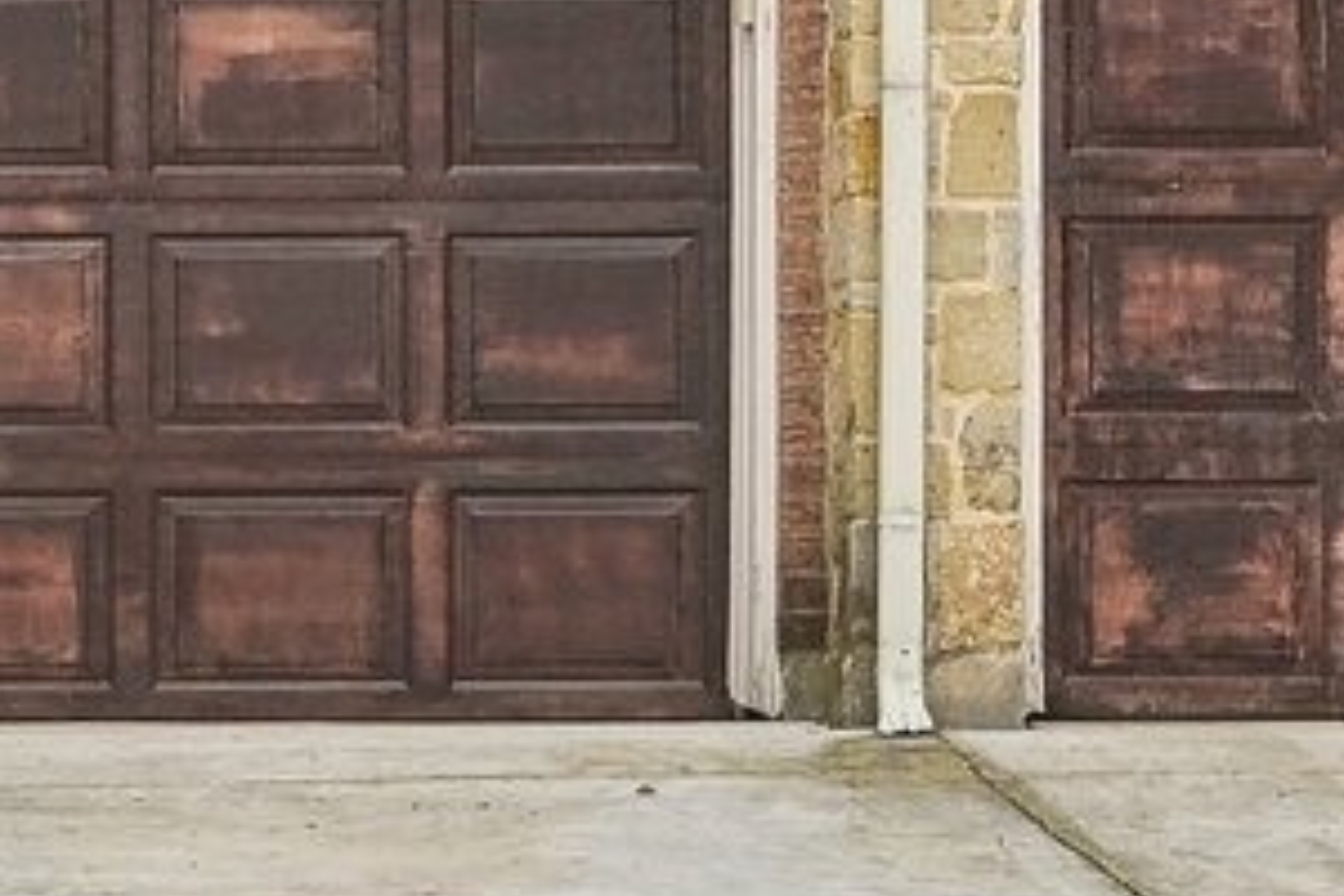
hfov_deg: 9.7
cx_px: -663
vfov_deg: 6.5
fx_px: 7653
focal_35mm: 205
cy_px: -786
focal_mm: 30
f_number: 8
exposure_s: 1/125
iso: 100
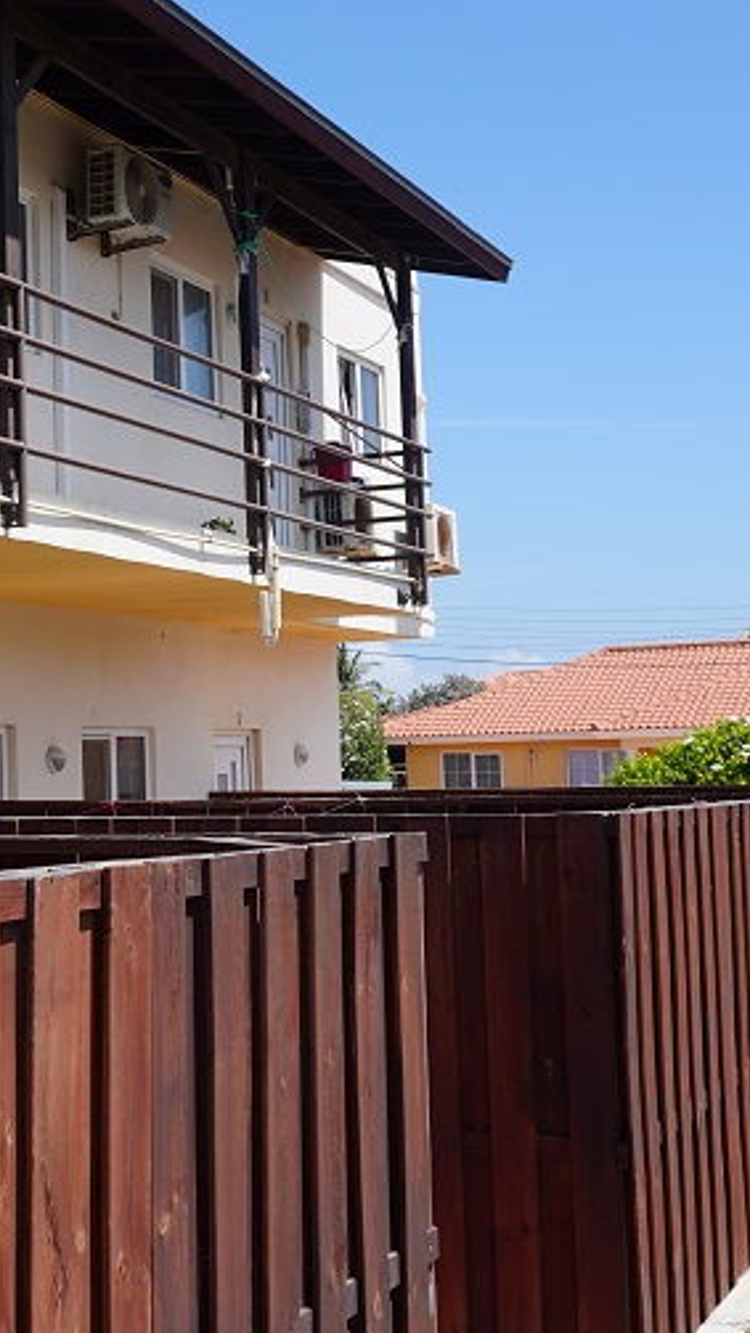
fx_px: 1909
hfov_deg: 21.1
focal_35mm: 54
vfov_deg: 38.5
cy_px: 610
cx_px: -77
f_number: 5
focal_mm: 16
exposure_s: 1/640
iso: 100
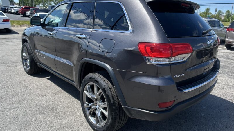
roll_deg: -1.7
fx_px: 223
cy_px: 51
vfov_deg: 32.7
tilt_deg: -11.2
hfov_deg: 54.9
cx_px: 141
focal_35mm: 36
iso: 50
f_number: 1.5
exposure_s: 1/2513
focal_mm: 5.7
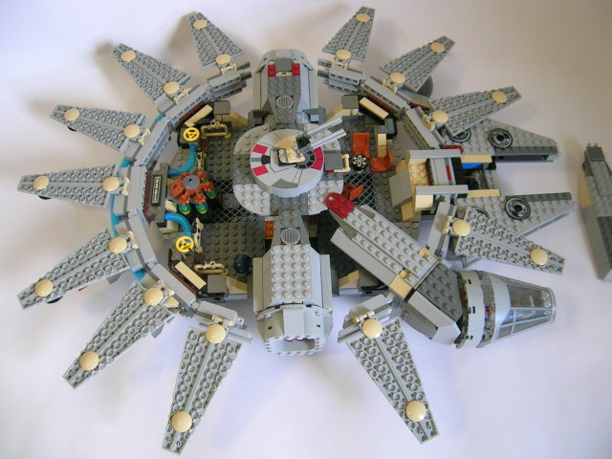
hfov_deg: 52.6
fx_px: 619
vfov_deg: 40.7
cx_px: 306
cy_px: 230
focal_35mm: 35
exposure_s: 1/9
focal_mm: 5.4
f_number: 2.8
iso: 50
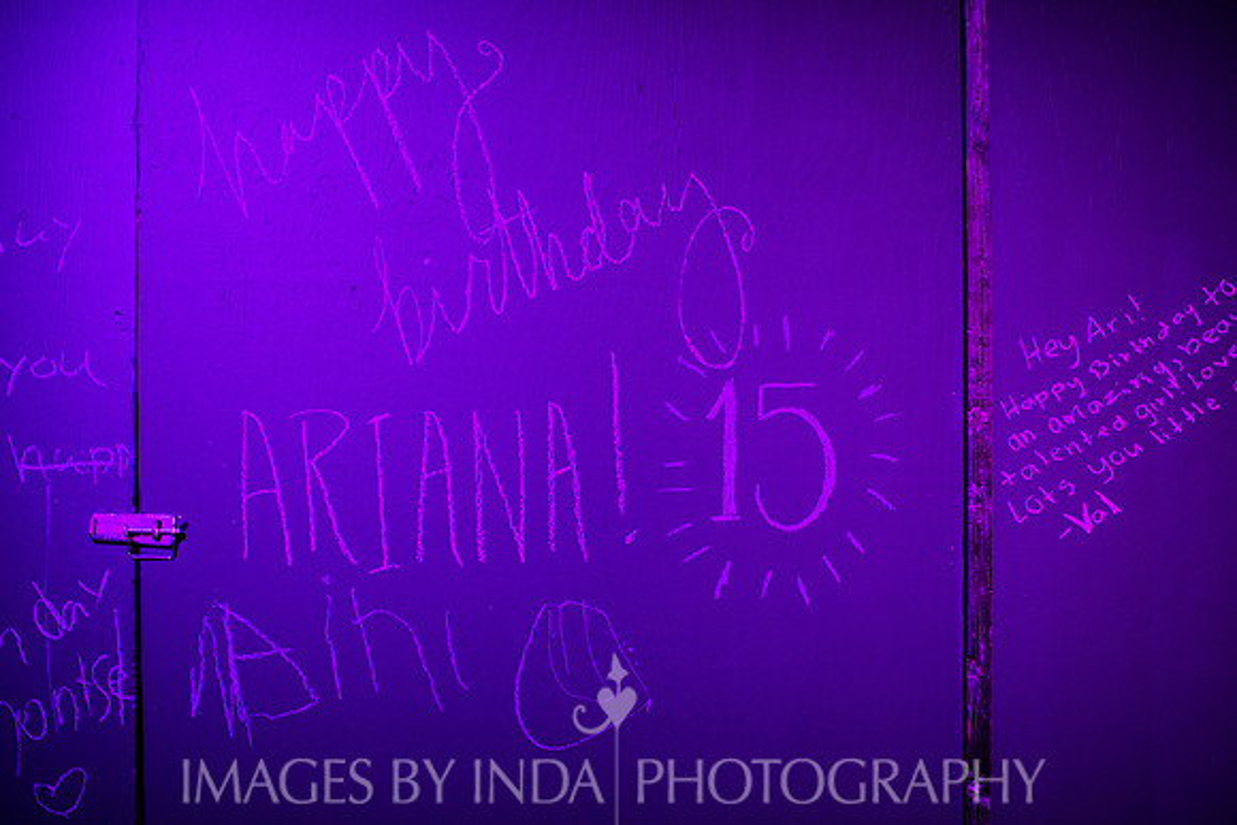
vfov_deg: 37.9
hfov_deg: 54.4
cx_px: 618
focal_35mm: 35
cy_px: 412
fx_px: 1203
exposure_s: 1/125
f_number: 1.6
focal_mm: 35
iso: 1600
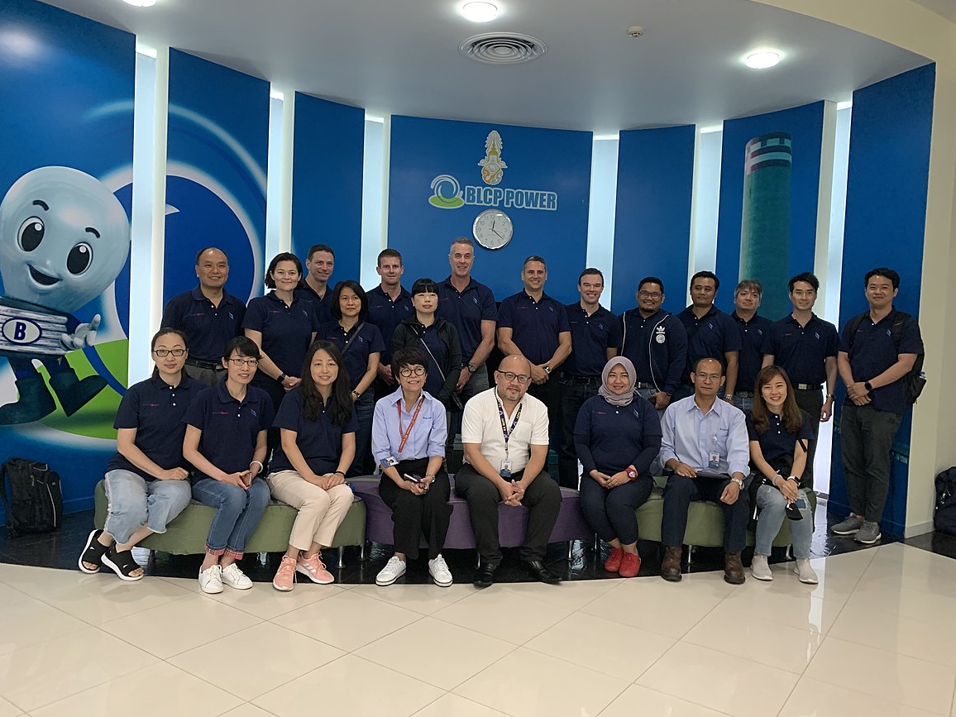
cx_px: 475
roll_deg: -2.2
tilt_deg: -3.0
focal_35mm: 27
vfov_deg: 51.4
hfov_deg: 65.3
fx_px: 746
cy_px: 356
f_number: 1.8
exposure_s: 1/50
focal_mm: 4.25
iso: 250
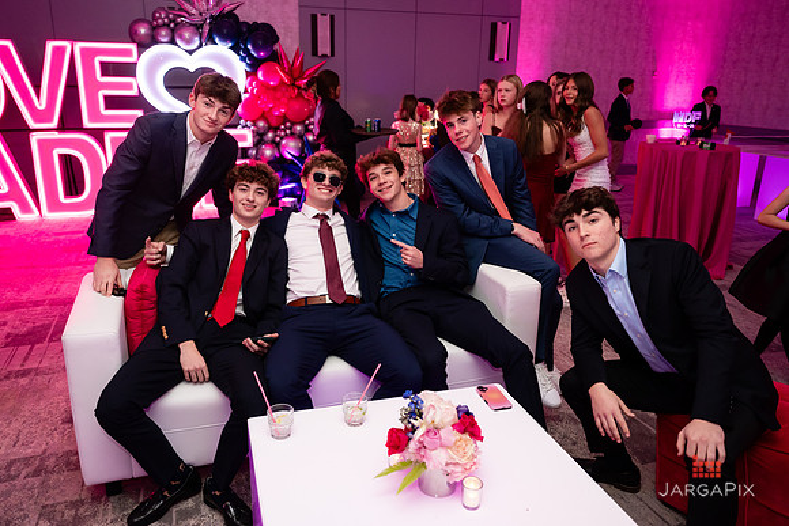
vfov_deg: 47.0
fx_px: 605
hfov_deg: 66.2
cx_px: 384
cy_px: 256
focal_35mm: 28
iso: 1250
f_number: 3.2
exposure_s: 1/125
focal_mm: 26
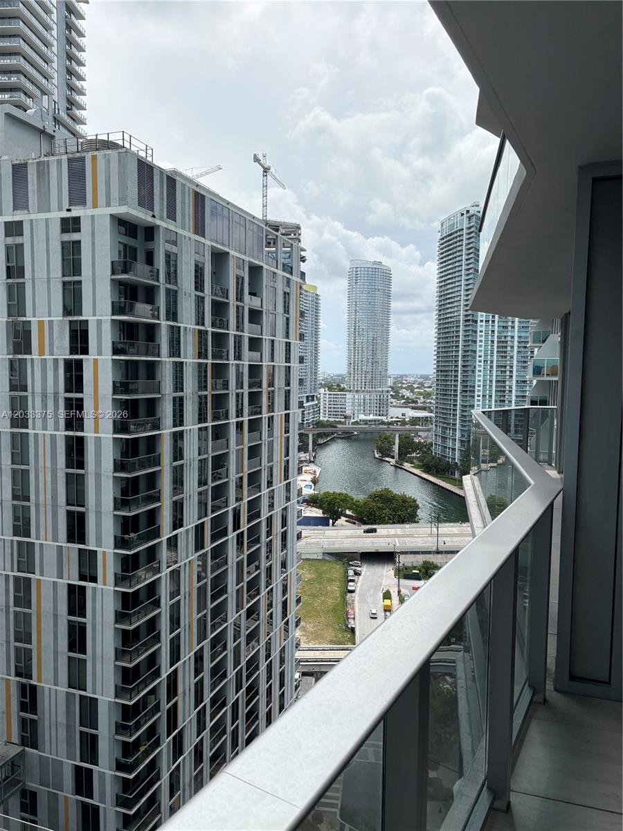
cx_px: 312
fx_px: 624
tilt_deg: -3.5
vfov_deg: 67.3
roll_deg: -0.7
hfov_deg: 53.1
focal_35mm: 26
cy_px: 416
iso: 50
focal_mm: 5.96
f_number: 1.6
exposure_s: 1/2985
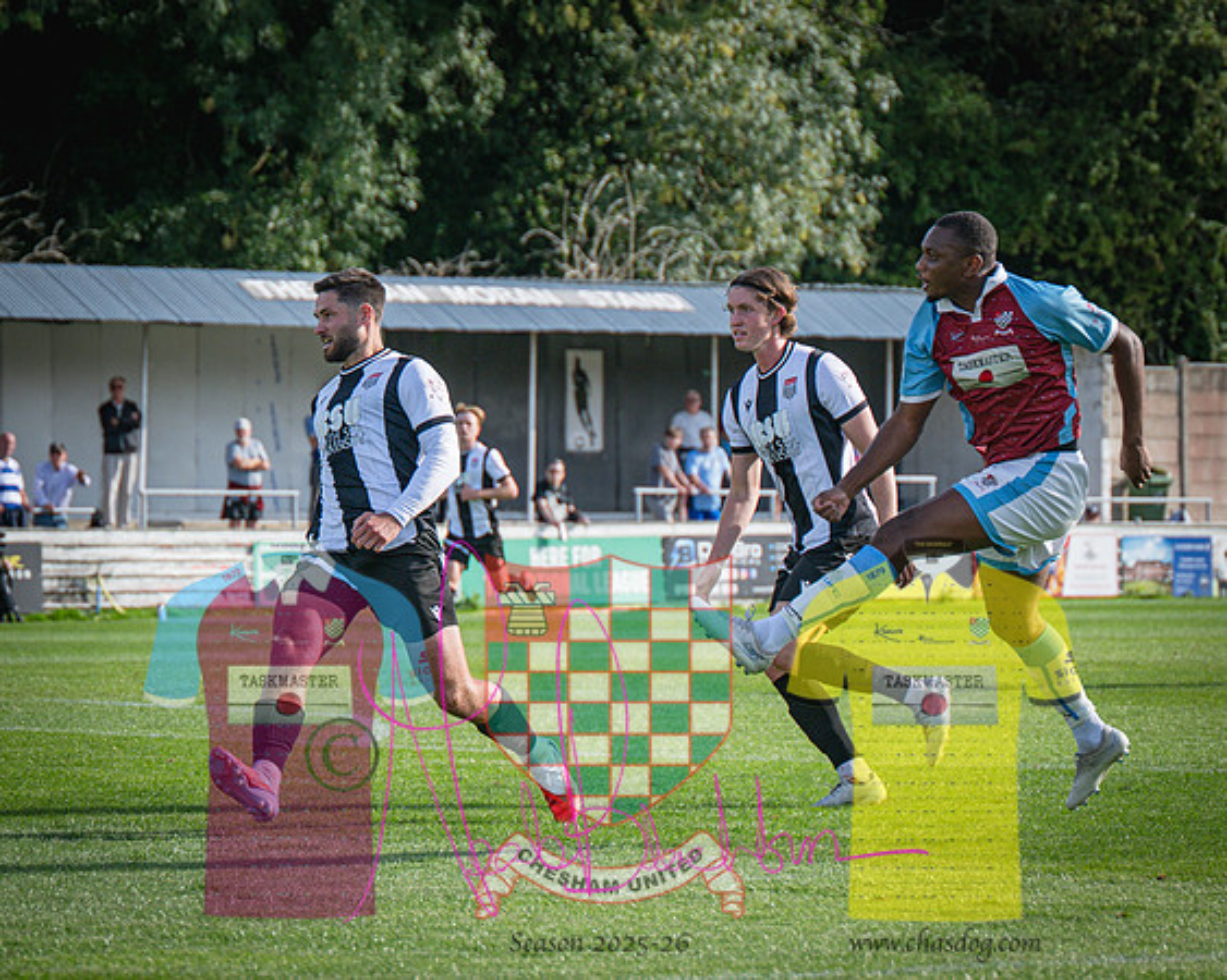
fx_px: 8020
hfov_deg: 8.7
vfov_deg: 7.0
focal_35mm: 221
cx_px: 884
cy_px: 452
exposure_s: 1/1000
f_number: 4
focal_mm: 98
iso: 200
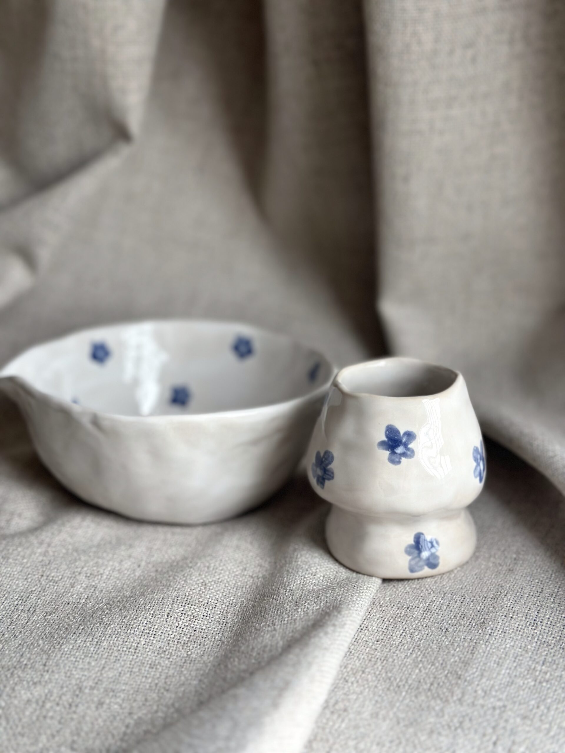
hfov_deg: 30.3
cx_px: 282
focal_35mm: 48
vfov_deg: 39.7
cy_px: 376
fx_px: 1045
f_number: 1.78
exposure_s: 1/158
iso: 125
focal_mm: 6.86
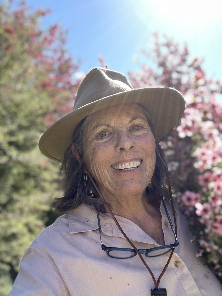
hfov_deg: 46.8
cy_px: 148
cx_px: 111
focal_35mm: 30
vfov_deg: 60.0
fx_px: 257
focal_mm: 2.71
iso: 25
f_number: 2.2
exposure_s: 1/121
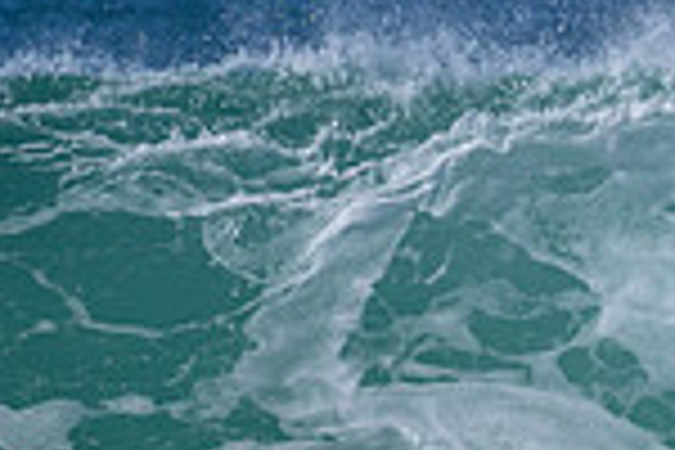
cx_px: 972
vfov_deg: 0.4
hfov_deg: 0.7
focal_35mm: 3093
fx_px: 57989
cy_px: 542
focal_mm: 800
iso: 720
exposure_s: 1/2000
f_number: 11
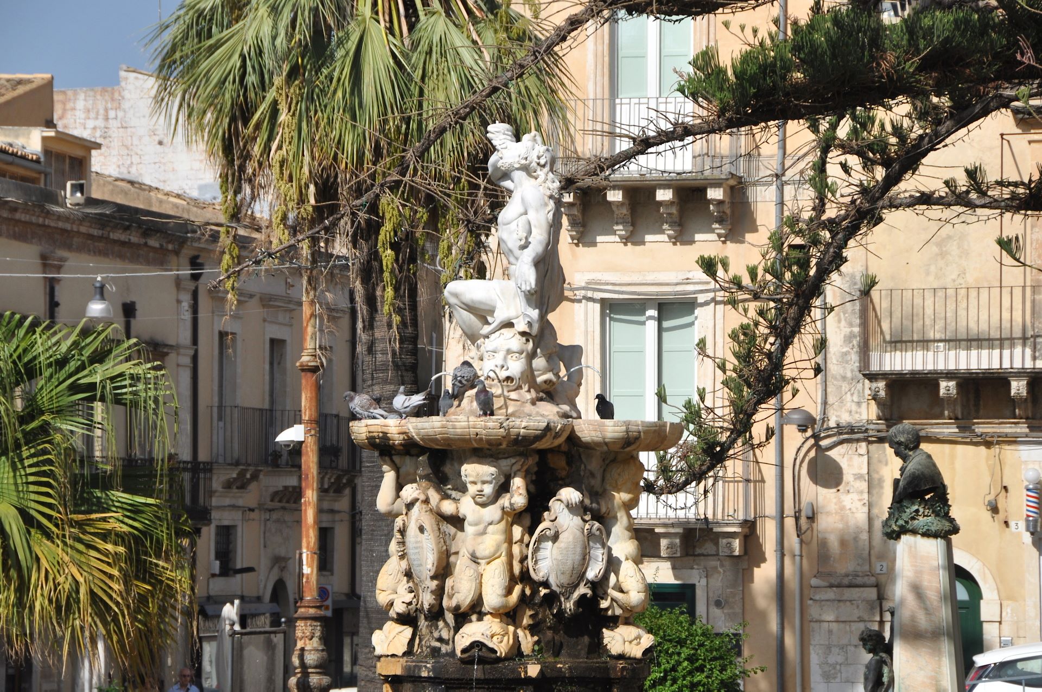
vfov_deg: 8.1
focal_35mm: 168
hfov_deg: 12.2
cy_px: 346
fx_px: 4856
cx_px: 521
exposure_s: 1/320
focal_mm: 112
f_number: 9
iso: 320
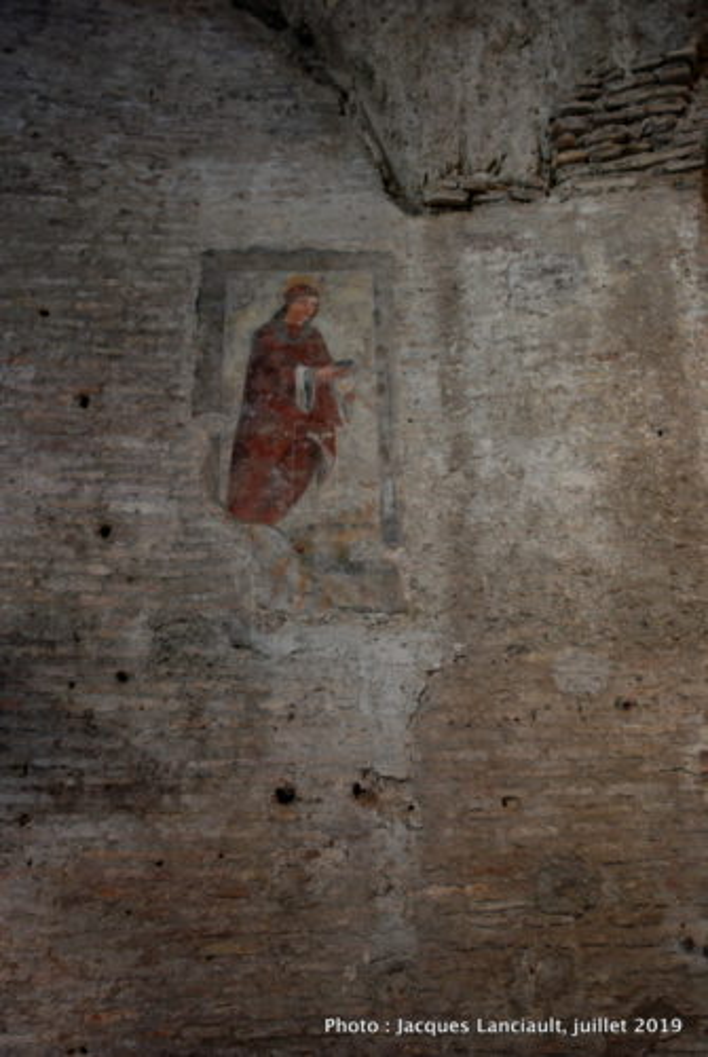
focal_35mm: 33
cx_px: 354
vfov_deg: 57.2
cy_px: 528
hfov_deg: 40.1
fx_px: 970
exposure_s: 1/50
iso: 800
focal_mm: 22
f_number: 3.8
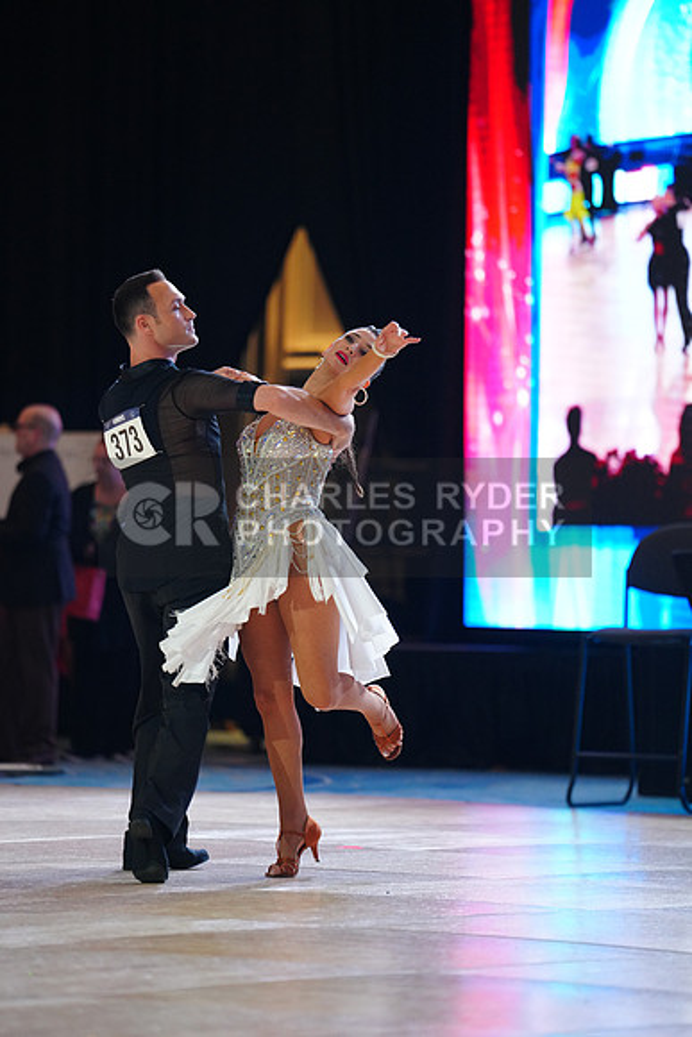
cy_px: 518
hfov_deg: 6.9
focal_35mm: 200
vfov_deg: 10.3
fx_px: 5763
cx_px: 346
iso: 2000
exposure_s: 1/500
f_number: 2.8
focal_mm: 200
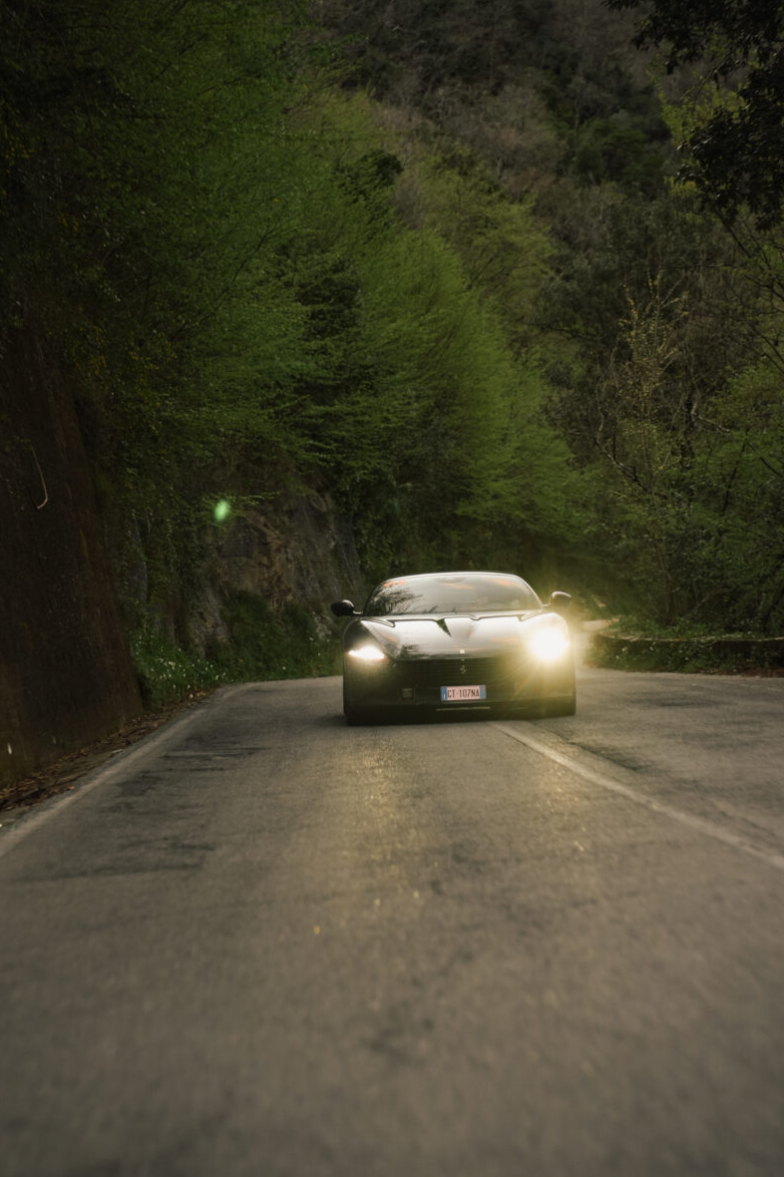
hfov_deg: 15.4
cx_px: 383
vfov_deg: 22.9
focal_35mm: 89
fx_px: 2909
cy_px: 567
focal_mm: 75
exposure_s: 1/100
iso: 1000
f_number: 2.8
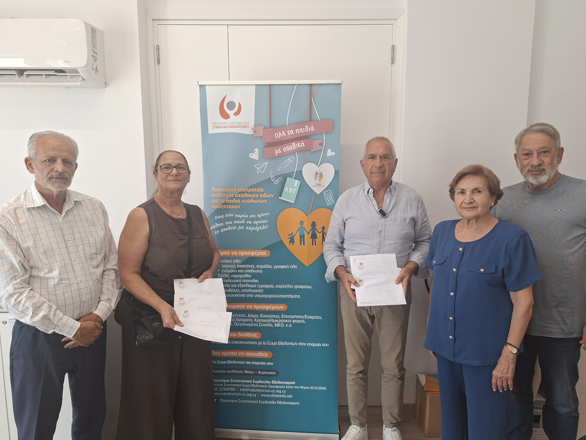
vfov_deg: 58.9
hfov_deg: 73.9
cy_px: 220
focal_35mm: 23
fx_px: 389
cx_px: 293
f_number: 1.8
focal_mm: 5.54
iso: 64
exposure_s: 1/100
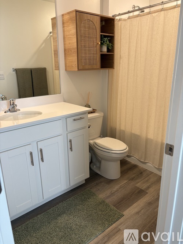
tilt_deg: -15.6
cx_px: 92
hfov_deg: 53.0
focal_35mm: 26
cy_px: 122
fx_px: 183
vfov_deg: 67.3
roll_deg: +2.2
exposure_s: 1/60
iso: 80
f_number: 1.6
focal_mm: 5.96
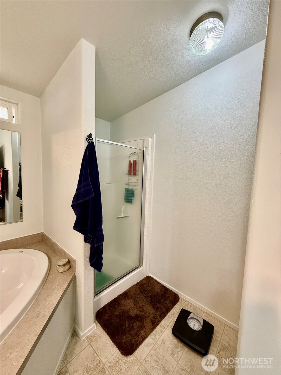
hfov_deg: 85.7
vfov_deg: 102.1
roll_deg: -2.4
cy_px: 188
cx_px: 140
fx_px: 152
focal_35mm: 14
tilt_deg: -4.8
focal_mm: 2.22
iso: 320
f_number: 2.2
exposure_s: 1/120
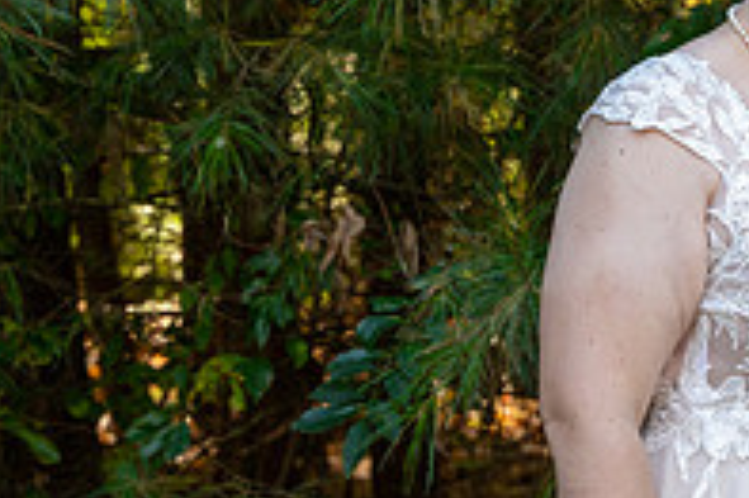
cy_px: 209
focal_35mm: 153
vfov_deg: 9.0
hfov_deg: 13.1
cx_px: 886
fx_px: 3181
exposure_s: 1/200
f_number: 4.5
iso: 720
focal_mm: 52
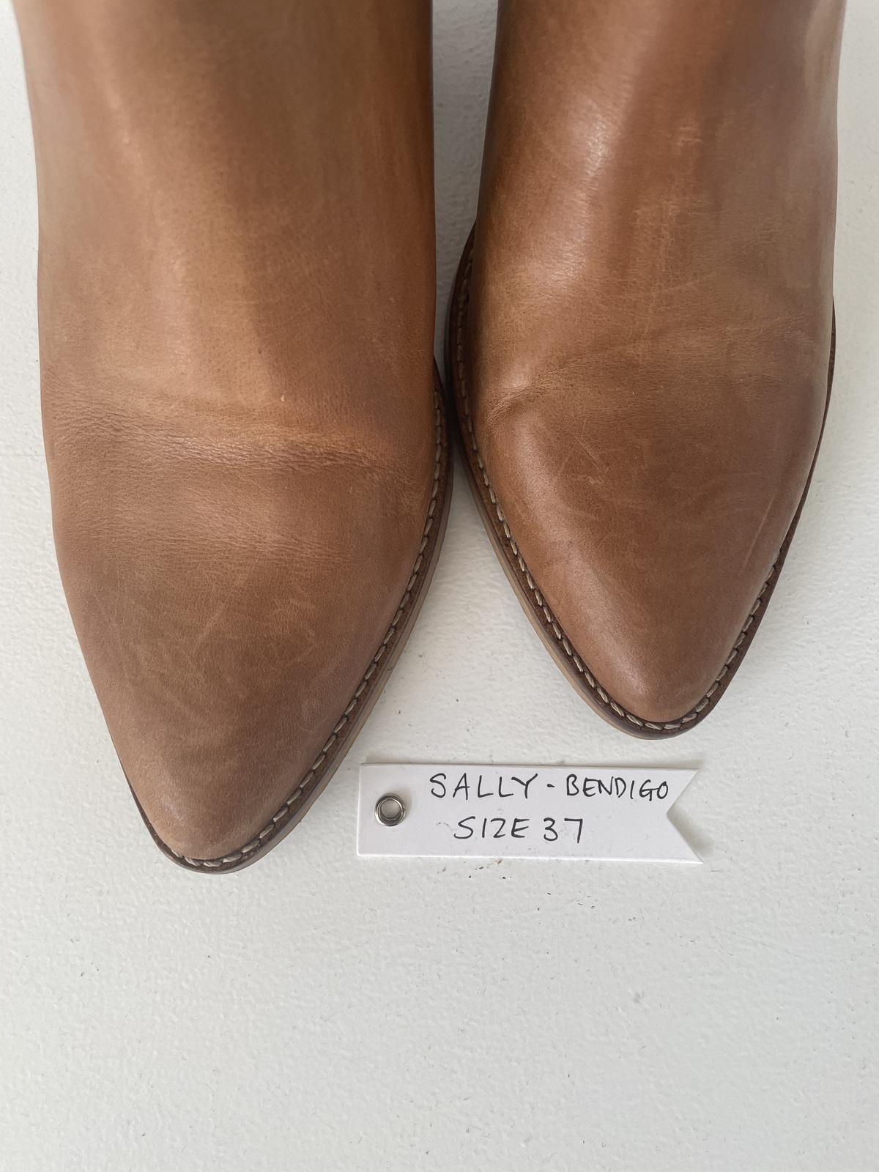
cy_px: 586
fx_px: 880
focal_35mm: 26
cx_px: 440
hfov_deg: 53.1
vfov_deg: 67.3
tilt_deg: -78.4
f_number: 1.6
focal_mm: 4.2
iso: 80
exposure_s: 1/121
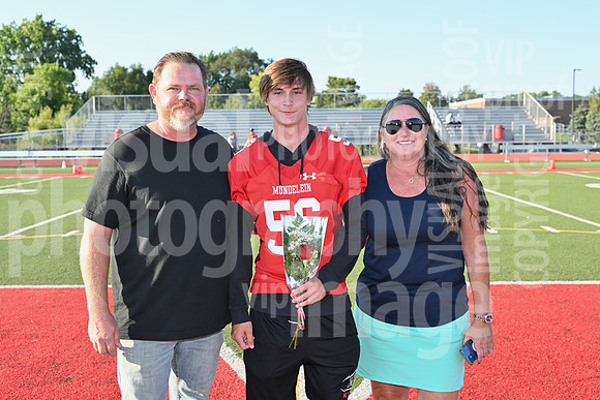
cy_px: 200
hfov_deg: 46.4
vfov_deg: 31.9
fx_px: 700
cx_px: 300
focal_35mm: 42
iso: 160
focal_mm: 42
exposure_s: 1/200
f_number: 5.6
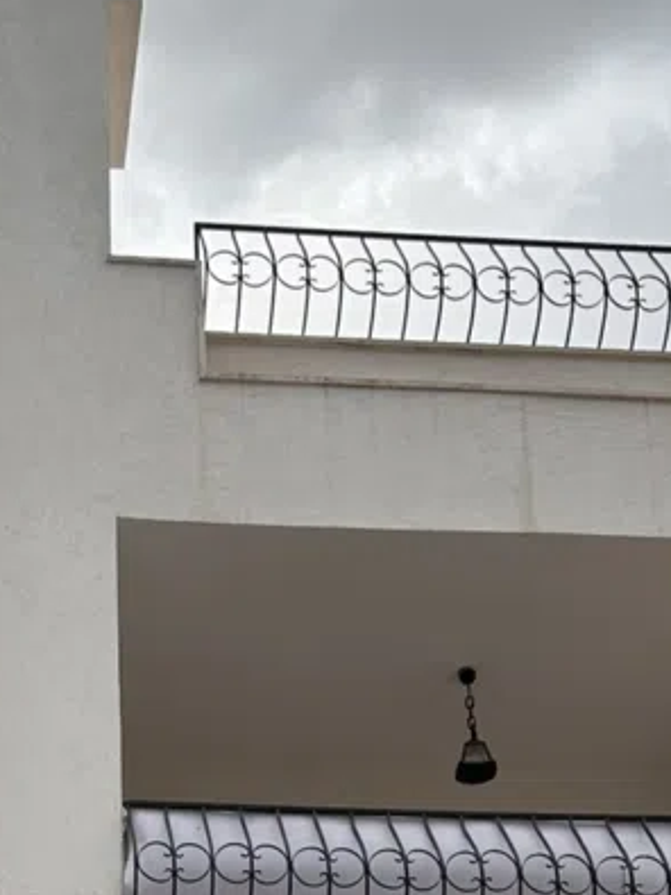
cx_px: 175
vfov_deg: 21.5
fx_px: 2146
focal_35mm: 83
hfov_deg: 17.7
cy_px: 1130
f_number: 1.78
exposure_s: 1/5848
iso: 80
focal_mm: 6.86
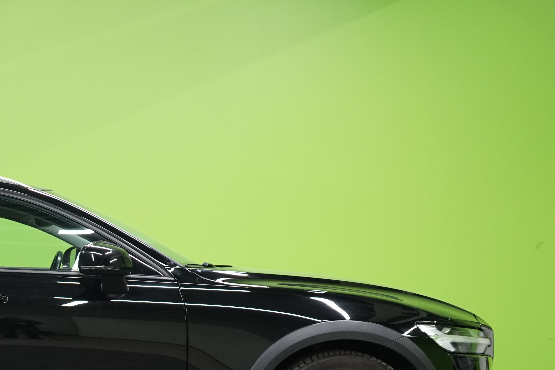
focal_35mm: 69
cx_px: -27
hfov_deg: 27.2
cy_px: 369
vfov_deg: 19.2
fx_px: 1064
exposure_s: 1/50
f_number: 5.6
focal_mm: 31
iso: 1600
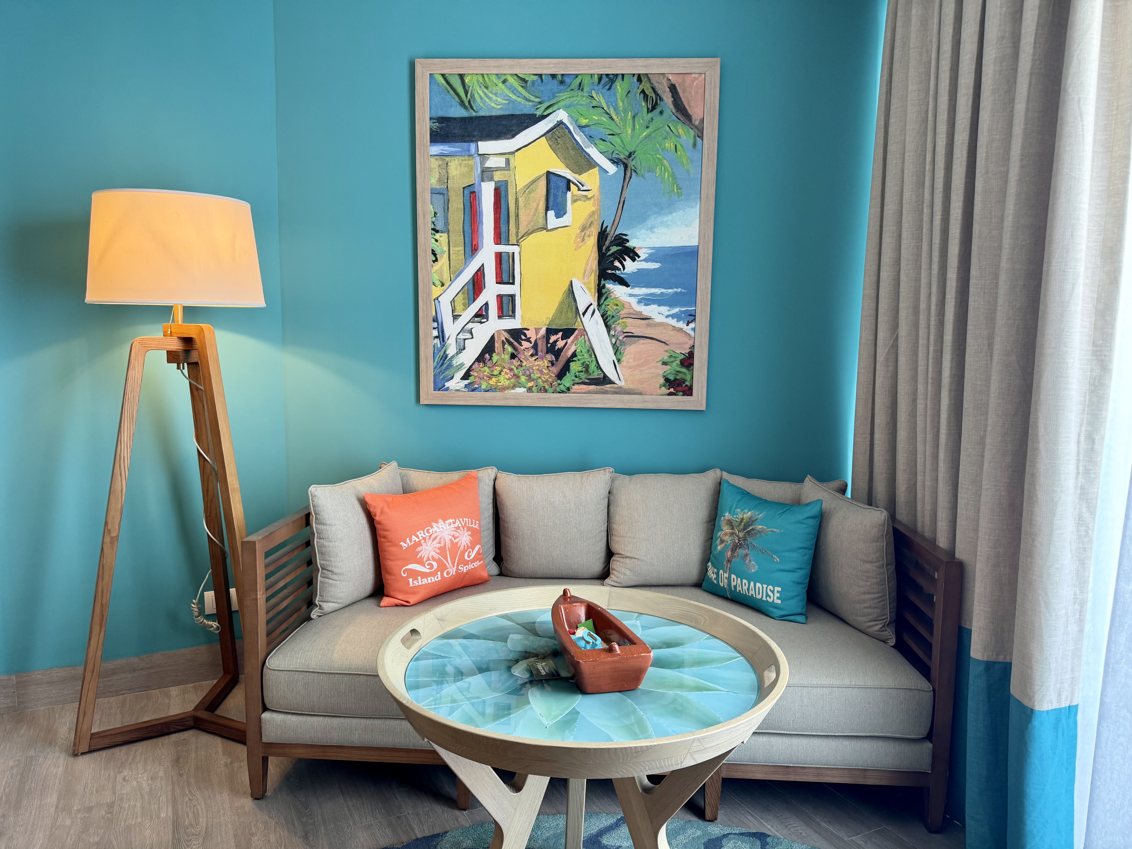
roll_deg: -0.2
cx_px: 566
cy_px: 424
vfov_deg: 56.8
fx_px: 785
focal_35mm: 24
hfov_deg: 71.6
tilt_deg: -8.0
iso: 125
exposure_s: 1/60
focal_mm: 6.76
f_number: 1.78
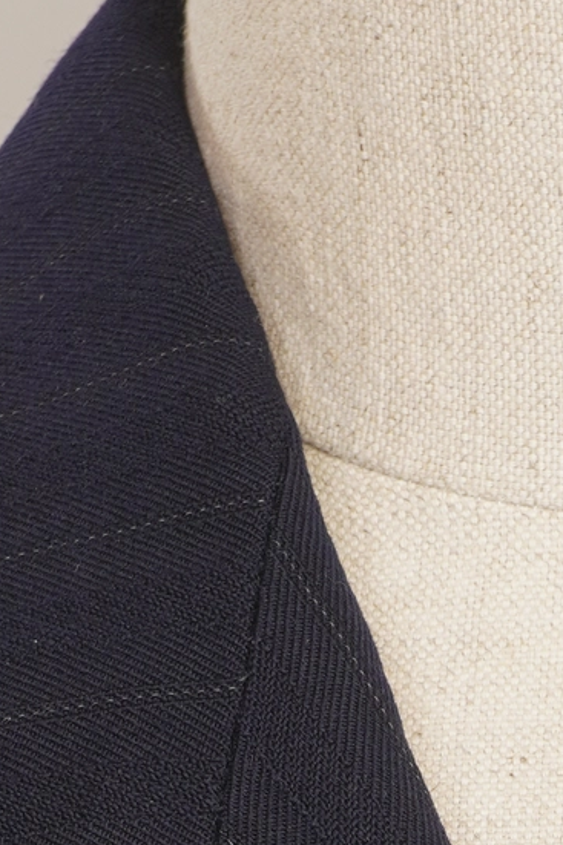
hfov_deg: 5.4
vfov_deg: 7.8
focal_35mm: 251
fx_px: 5891
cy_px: 1715
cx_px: 689
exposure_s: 1/15
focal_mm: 32
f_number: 5.6
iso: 200
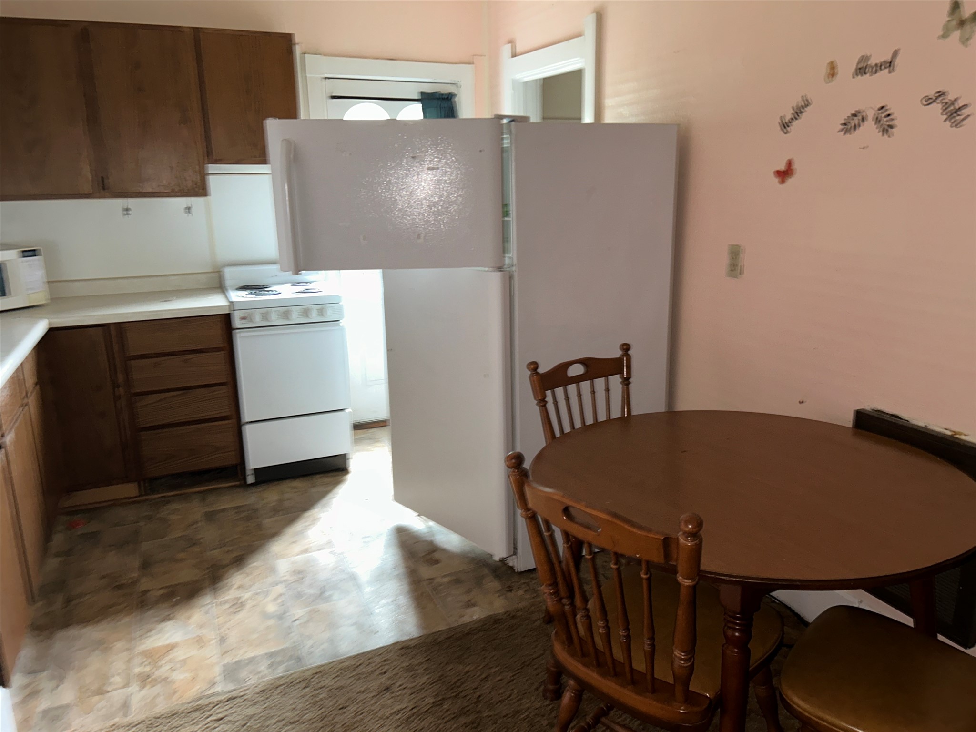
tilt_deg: -15.3
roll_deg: -0.2
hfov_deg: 67.3
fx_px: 733
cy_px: 366
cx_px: 488
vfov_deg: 53.1
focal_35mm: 26
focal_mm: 5.7
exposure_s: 1/14
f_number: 1.5
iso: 100
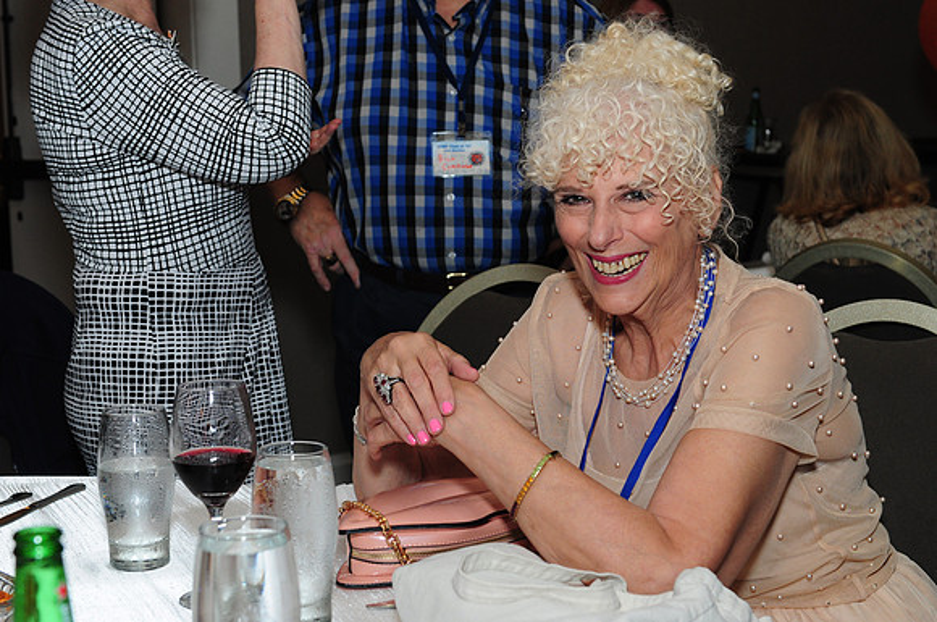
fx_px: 1559
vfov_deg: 22.6
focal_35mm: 60
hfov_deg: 33.4
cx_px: 468
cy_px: 311
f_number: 5
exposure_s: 1/60
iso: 500
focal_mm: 40
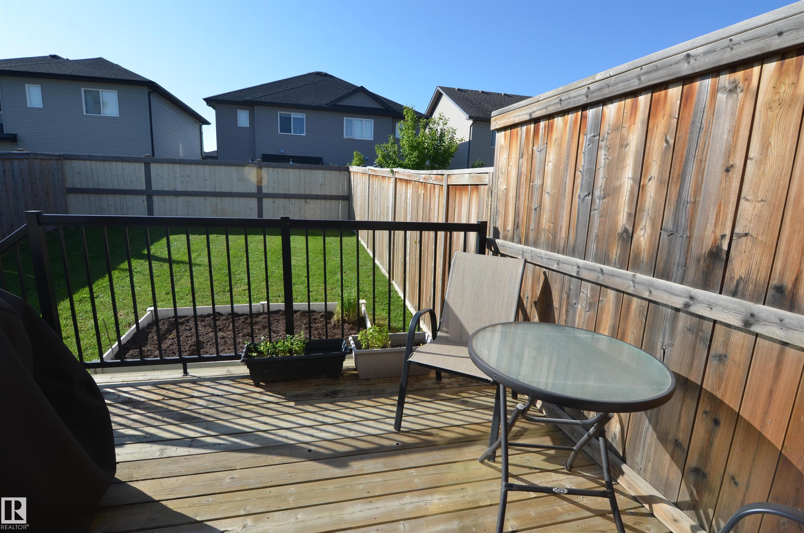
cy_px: 266
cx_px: 402
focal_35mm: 16
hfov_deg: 95.1
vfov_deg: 71.8
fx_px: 368
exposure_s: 1/250
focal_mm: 11
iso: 140
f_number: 8
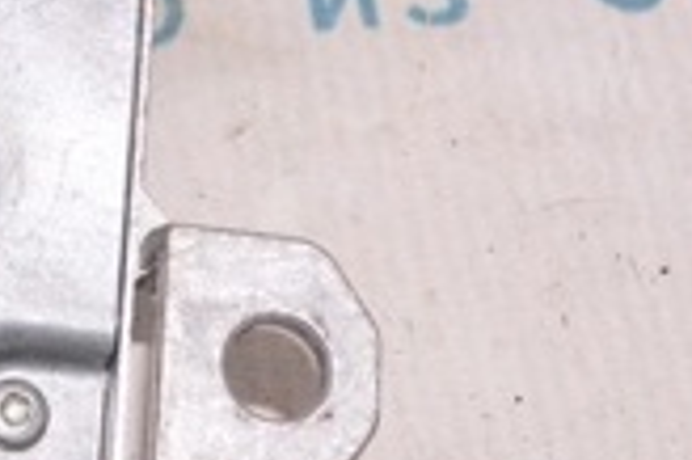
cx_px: -241
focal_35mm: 129
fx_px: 2477
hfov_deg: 15.1
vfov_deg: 10.4
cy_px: -133
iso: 1600
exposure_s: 1/160
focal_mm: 22
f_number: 8
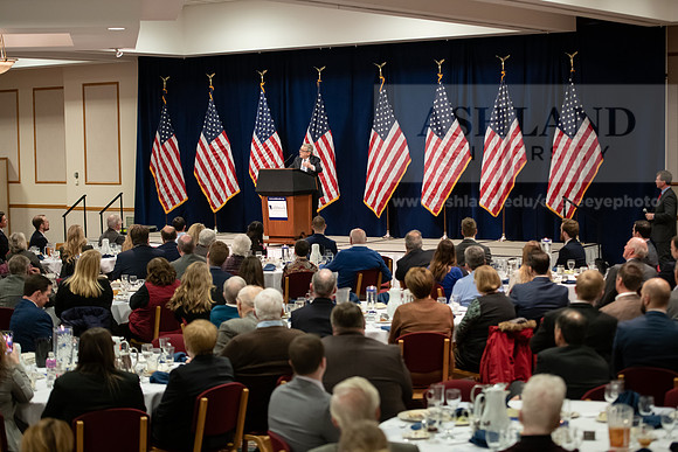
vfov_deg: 19.5
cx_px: 339
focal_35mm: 70
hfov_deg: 28.8
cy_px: 226
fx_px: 1319
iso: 2000
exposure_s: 1/200
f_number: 3.2
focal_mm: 70
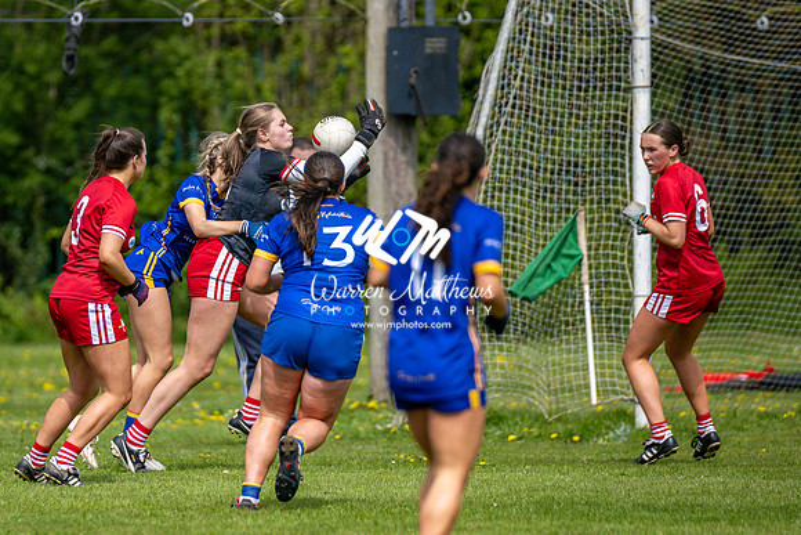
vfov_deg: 2.6
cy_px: 328
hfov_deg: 3.9
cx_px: 170
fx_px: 11727
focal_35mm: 527
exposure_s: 1/4000
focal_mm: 300
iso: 200
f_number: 2.8
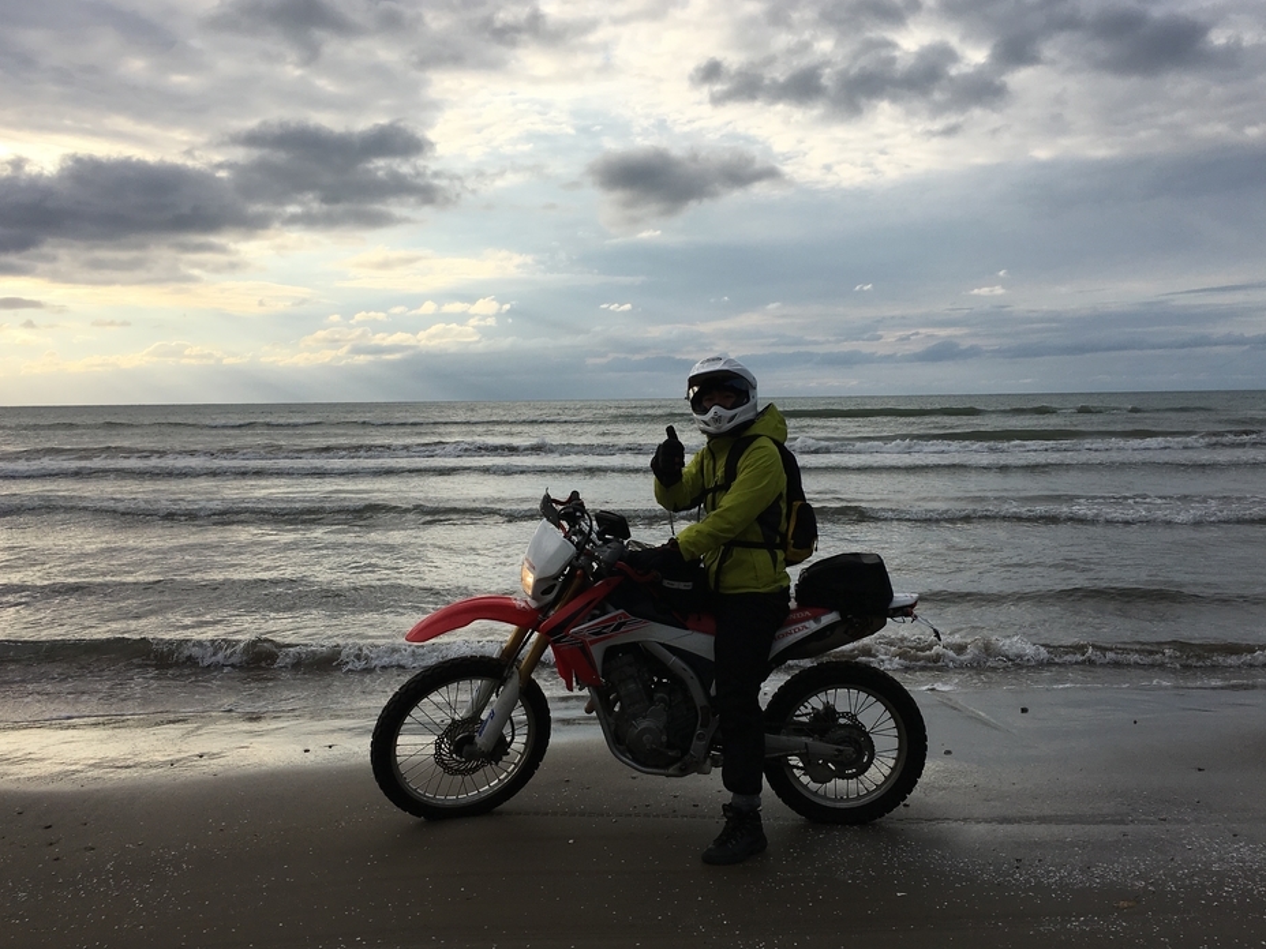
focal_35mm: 32
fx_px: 1170
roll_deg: -0.1
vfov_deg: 44.2
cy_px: 477
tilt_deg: -3.9
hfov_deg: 56.8
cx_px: 652
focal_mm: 4.15
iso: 25
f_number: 2.2
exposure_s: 1/1748
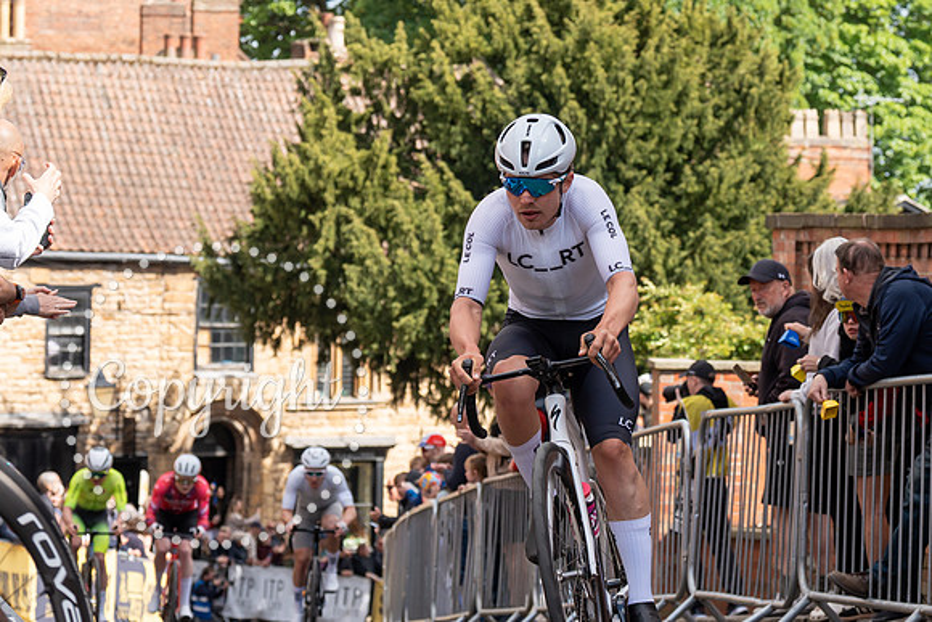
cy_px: 77
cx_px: 646
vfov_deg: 10.2
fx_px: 3472
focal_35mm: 134
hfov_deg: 15.2
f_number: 5
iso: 320
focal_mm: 70
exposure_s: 1/1000
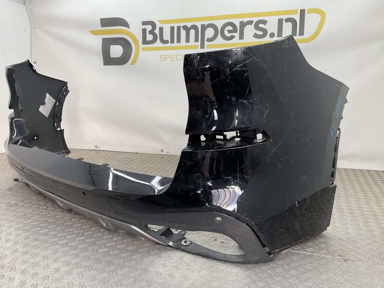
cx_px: 192
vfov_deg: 48.2
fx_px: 322
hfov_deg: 61.7
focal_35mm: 29
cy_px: 144
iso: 25
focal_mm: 3
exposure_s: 1/120
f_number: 1.8
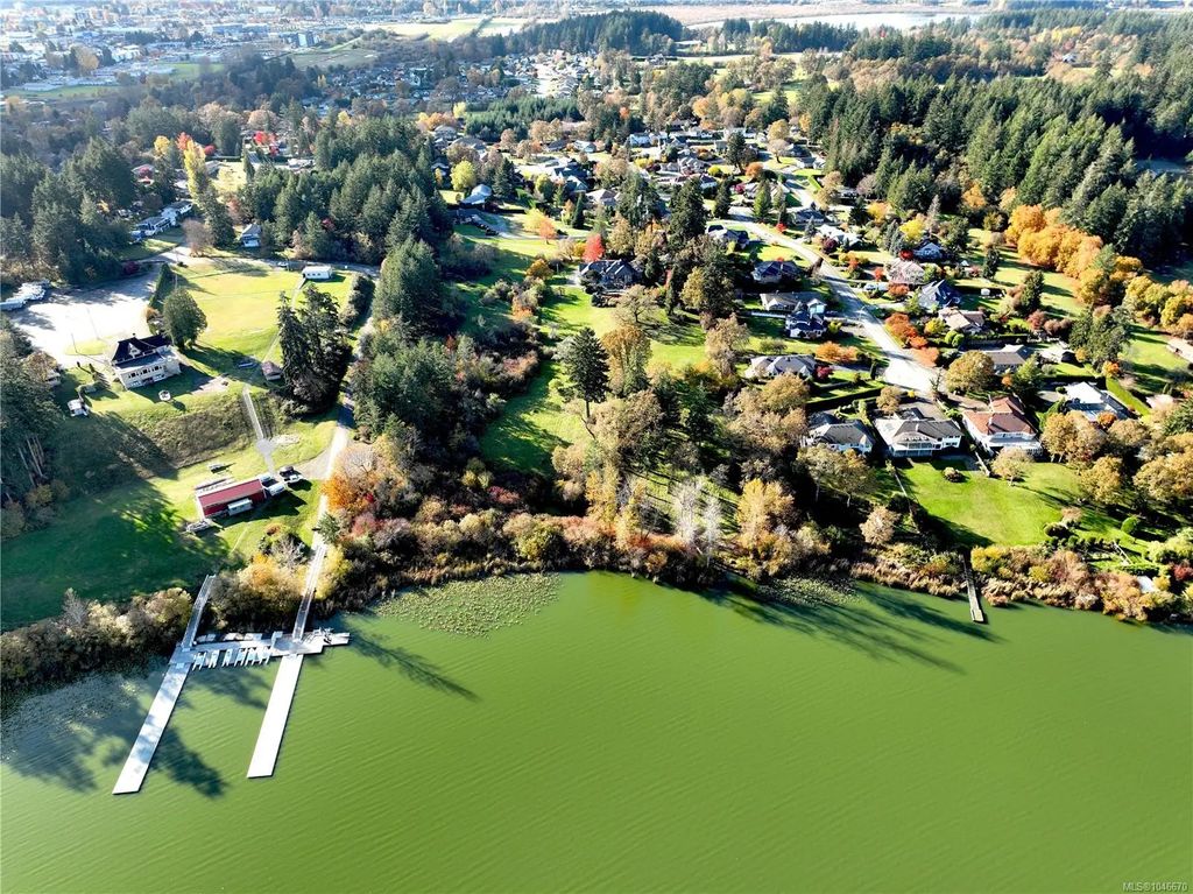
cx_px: 596
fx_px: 827
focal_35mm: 24
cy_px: 447
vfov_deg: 56.8
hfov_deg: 71.6
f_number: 2.8
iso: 100
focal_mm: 12.29
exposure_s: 1/80
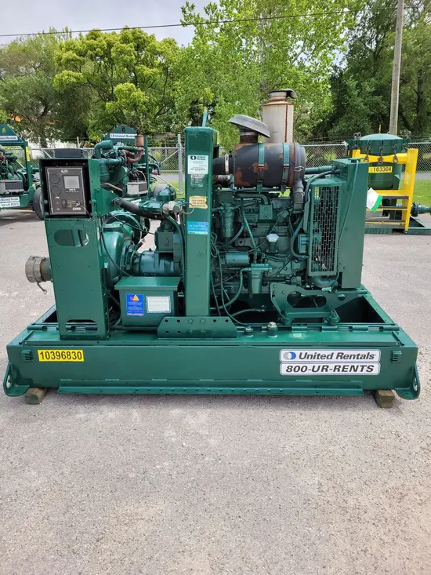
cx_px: 216
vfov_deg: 67.3
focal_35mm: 26
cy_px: 288
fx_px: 432
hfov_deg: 53.1
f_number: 1.8
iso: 40
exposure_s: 1/1248
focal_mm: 5.4
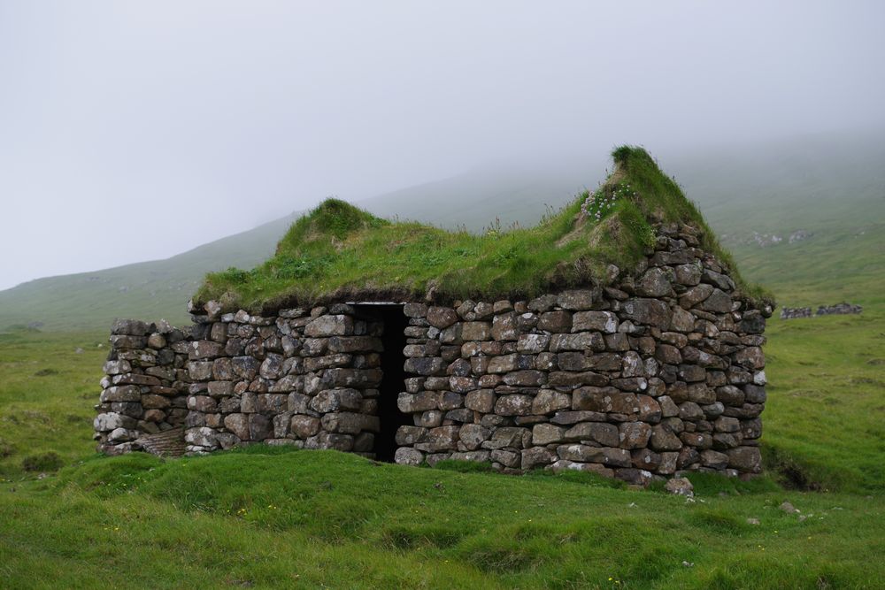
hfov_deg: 28.8
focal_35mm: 70
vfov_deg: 19.5
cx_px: 442
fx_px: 1721
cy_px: 295
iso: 400
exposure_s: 1/400
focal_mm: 70
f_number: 5.6
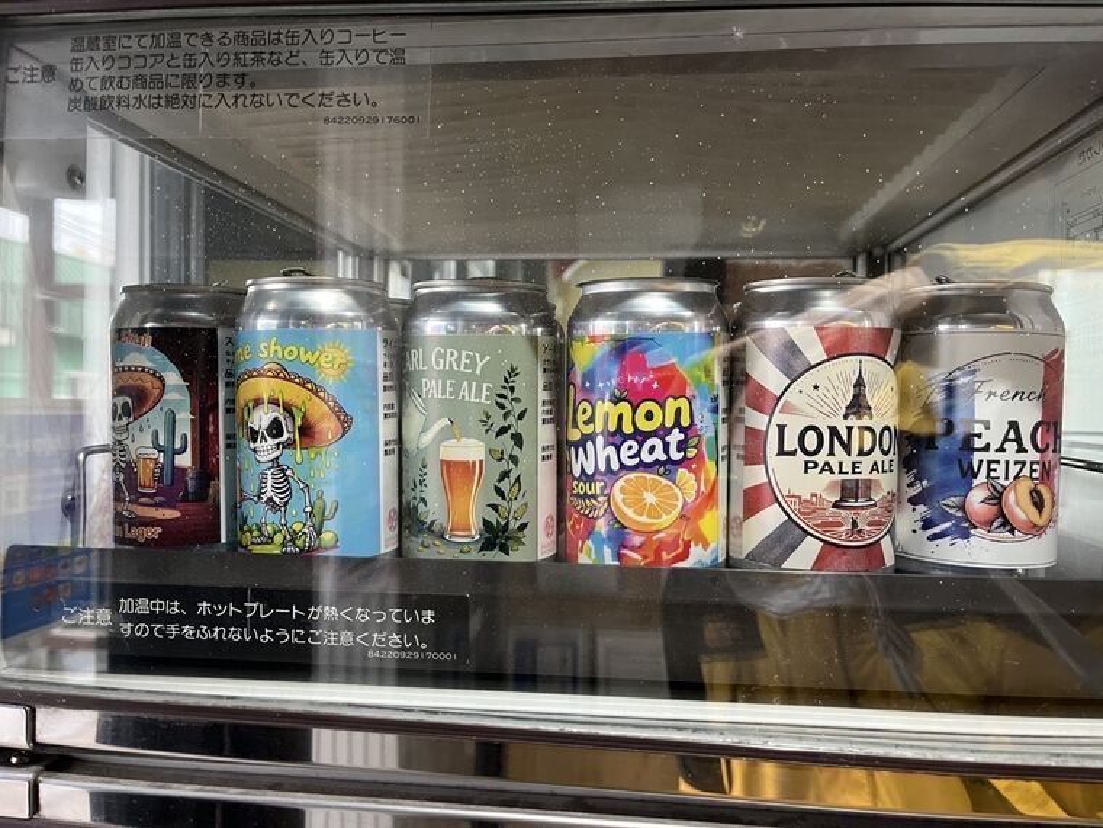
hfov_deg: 67.3
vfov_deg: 53.1
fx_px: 828
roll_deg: -0.5
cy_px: 414
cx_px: 552
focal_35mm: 26
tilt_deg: -0.9
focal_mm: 5.1
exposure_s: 1/50
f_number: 1.6
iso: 160
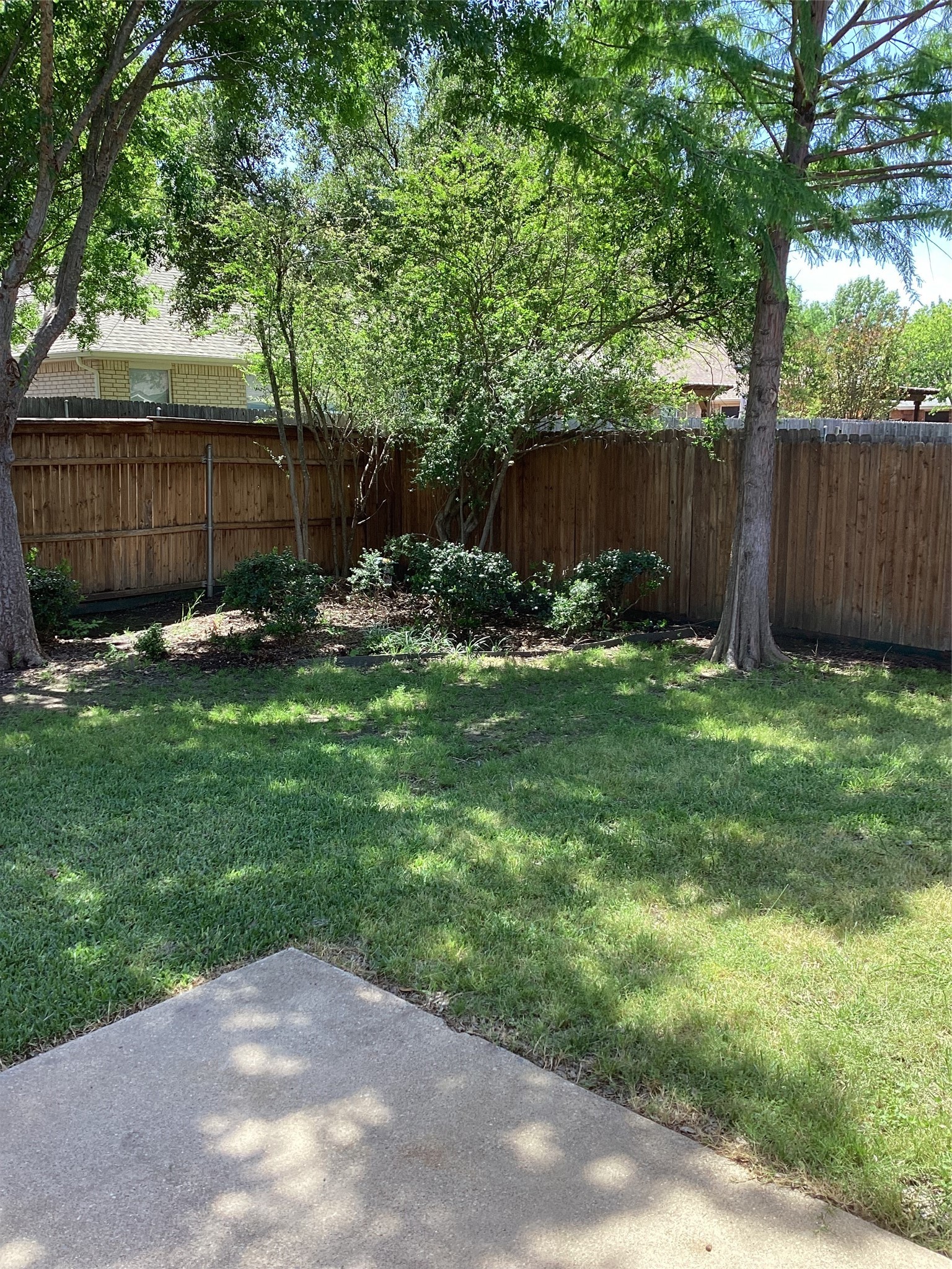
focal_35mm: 31
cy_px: 634
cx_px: 476
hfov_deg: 45.4
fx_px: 1137
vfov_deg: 58.4
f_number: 2.4
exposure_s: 1/141
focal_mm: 3.3
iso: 25
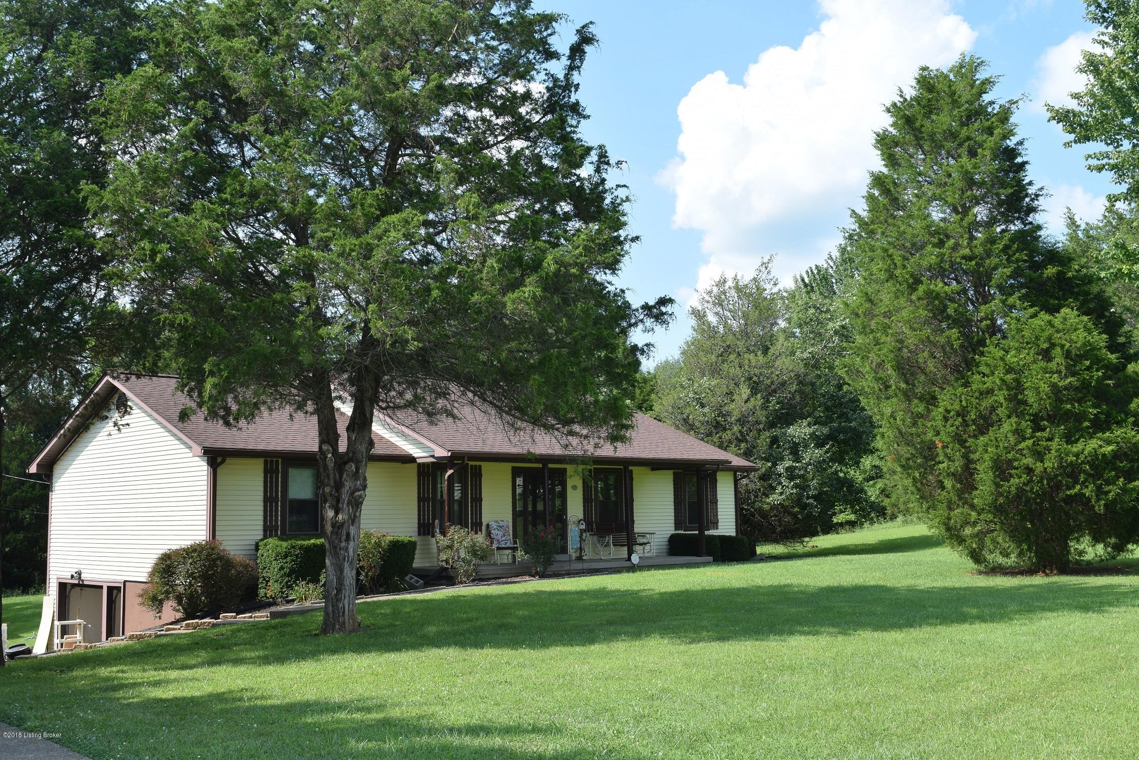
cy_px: 380
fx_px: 1187
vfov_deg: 35.5
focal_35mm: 38
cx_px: 570
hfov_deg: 51.3
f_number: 9
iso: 200
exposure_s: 1/320
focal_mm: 25
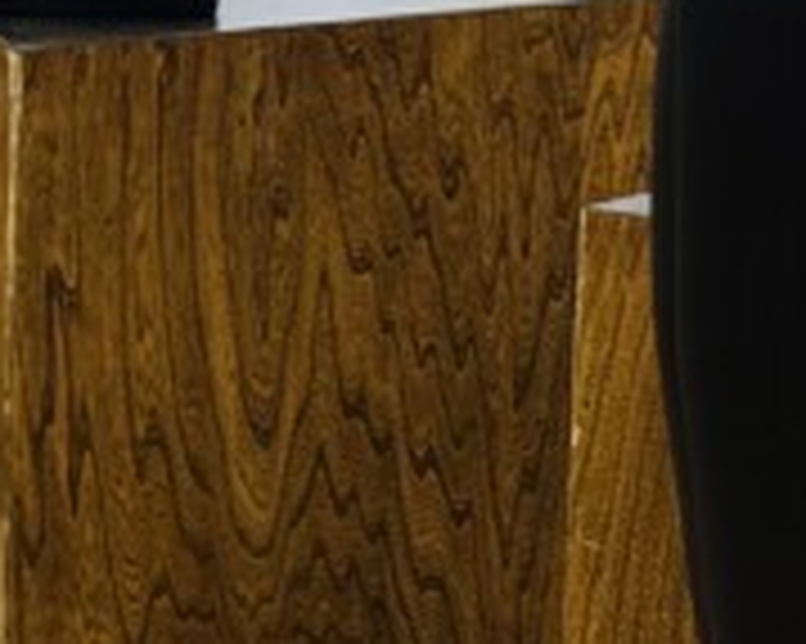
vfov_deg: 6.7
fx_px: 5531
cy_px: 216
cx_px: -448
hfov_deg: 8.1
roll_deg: -0.1
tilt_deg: -11.9
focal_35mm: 232
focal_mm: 6.76
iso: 80
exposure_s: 1/120
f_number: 1.78
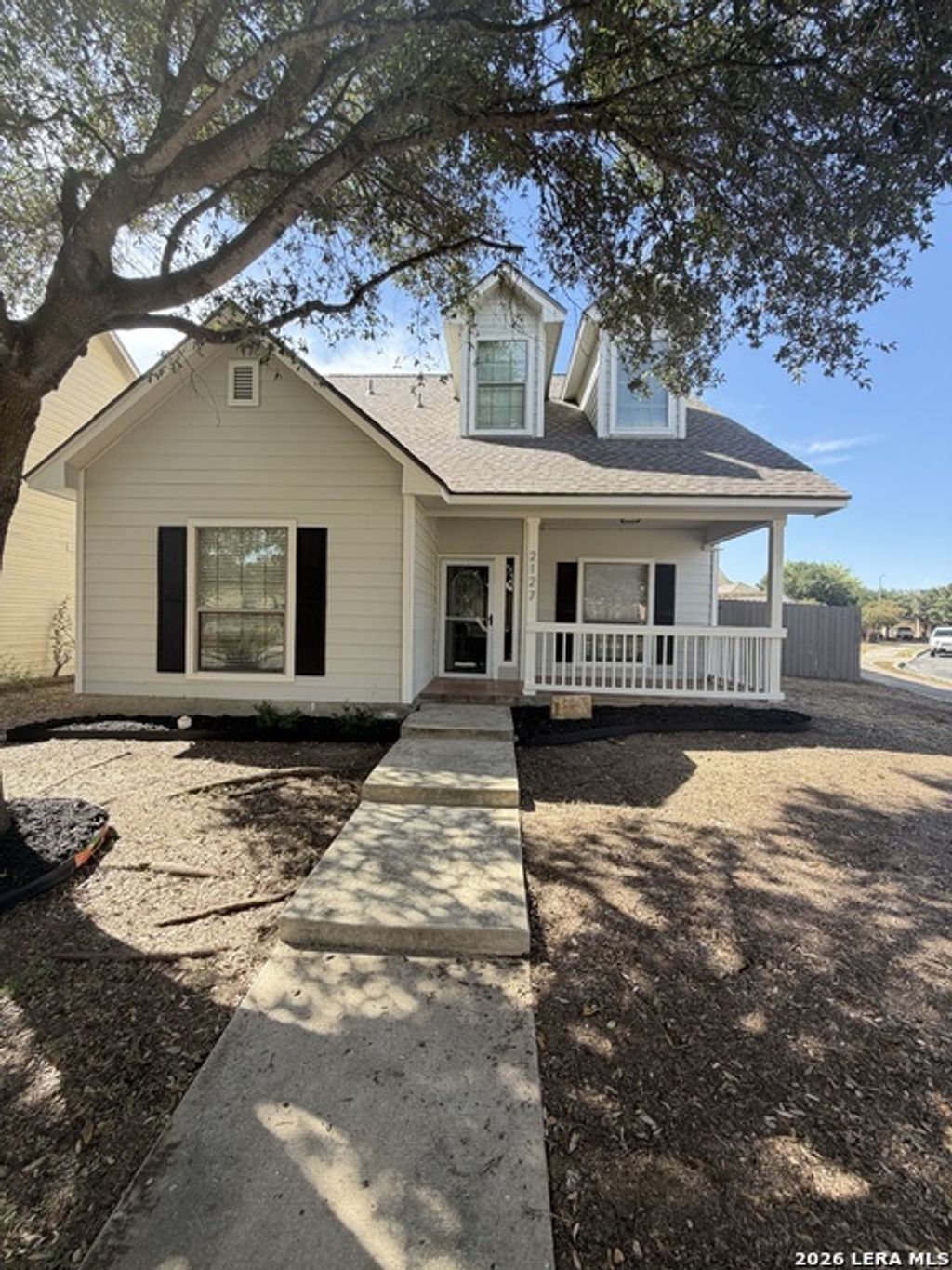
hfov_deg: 85.7
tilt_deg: -1.9
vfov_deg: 102.1
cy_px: 635
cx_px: 476
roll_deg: -1.8
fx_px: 513
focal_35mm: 14
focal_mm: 2.22
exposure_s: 1/223
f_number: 2.2
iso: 50
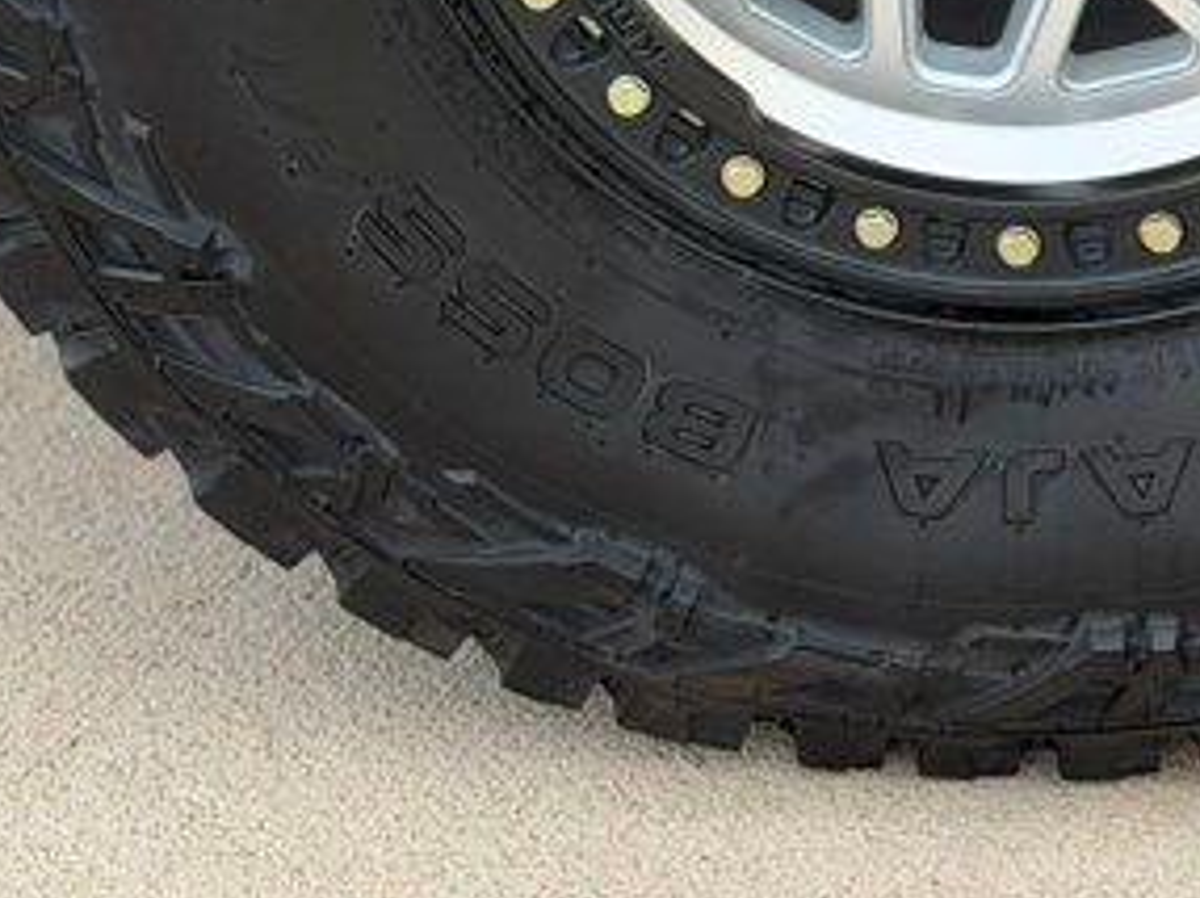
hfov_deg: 11.5
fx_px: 5958
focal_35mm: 172
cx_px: 940
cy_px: -399
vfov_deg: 8.4
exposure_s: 1/229
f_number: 1.78
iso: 64
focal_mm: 6.76
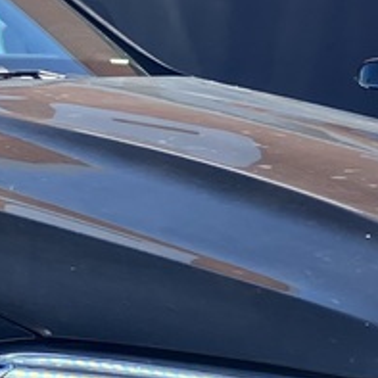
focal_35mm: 181
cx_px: -205
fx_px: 2236
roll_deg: +0.2
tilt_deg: -3.4
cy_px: 203
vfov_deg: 9.7
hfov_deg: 9.4
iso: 32
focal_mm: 3.99
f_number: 1.8
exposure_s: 1/463
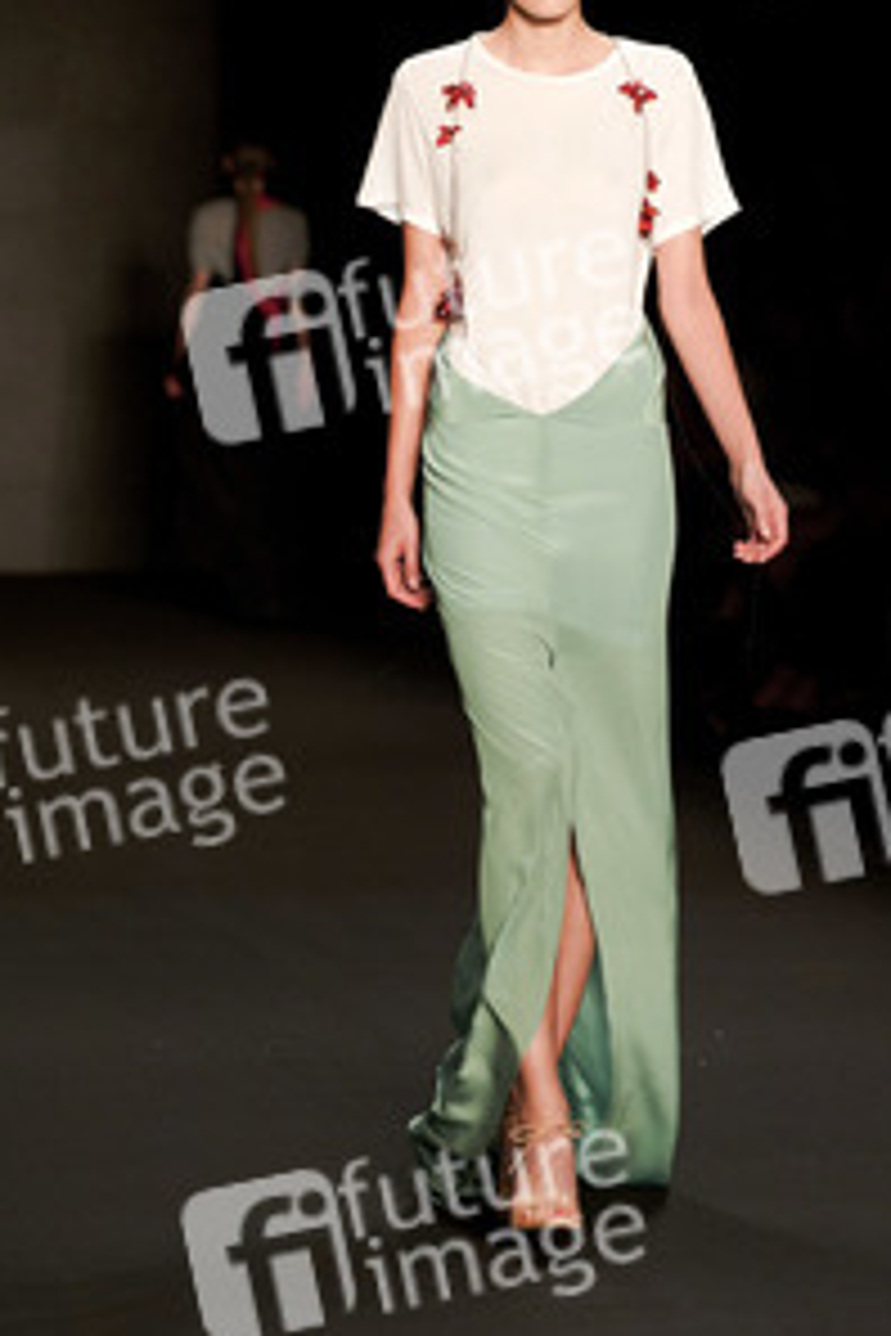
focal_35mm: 182
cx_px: 547
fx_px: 6756
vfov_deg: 11.3
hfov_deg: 7.5
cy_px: 562
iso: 1600
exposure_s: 1/250
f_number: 6.3
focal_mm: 135
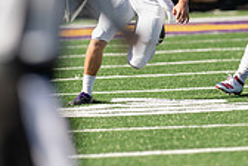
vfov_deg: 1.3
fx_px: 7143
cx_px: 140
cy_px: -27
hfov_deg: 2.0
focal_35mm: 1037
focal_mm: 300
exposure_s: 1/2000
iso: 320
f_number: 3.2
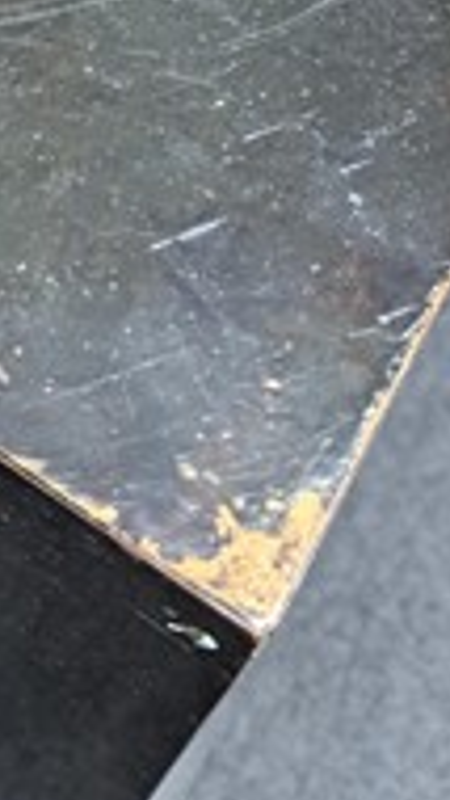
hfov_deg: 20.8
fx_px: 1166
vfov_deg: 34.8
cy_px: 25
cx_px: -50
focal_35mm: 55
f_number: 1.8
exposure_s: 1/33
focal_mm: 5.23
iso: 400
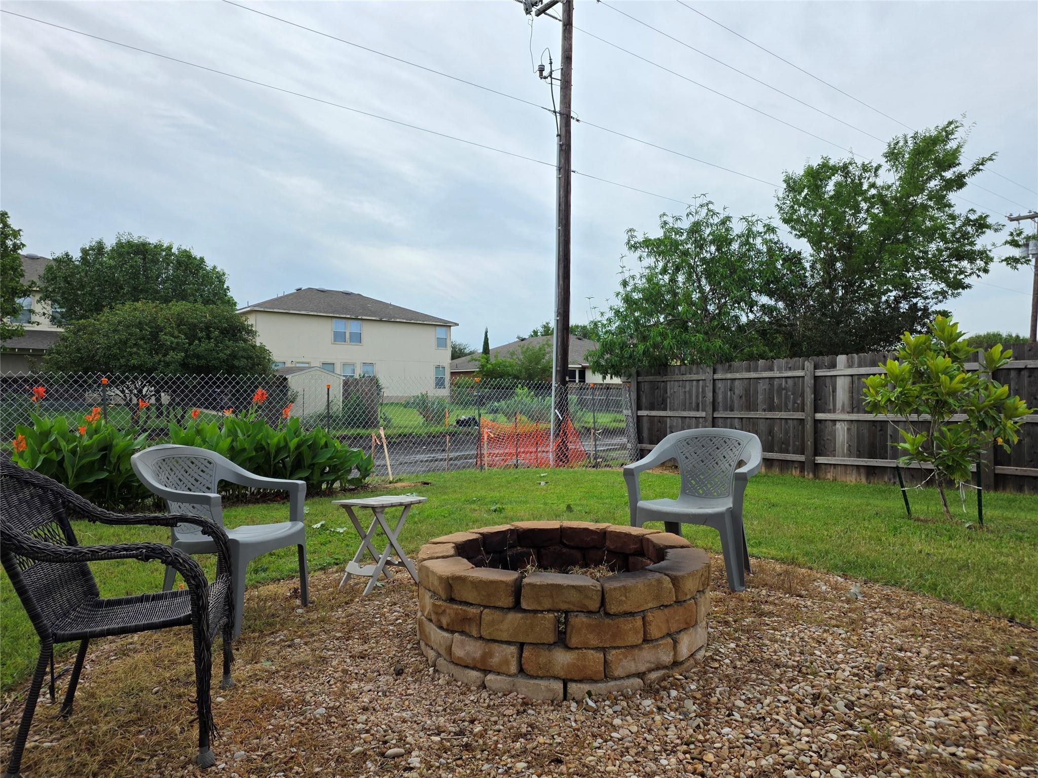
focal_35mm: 23
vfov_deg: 58.9
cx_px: 519
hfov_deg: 73.9
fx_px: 690
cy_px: 389
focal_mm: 6.25
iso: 80
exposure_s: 1/3018
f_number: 1.7
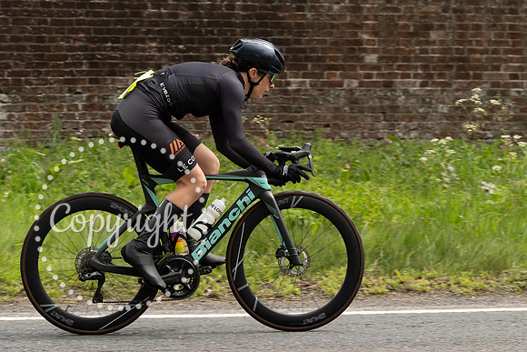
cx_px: 279
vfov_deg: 9.8
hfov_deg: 14.7
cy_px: 65
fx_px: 2036
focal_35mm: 139
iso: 400
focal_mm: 70
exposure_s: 1/1000
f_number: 4.5
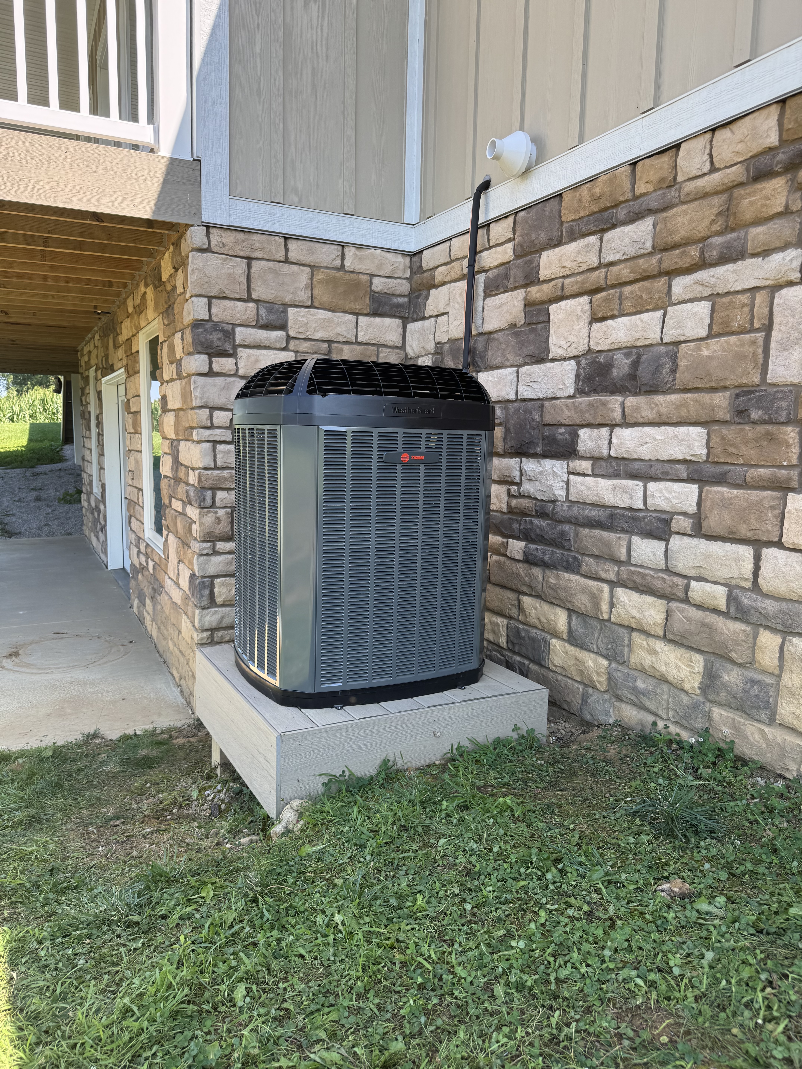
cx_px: 401
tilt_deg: -8.4
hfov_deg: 56.8
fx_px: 741
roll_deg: -0.5
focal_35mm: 24
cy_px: 534
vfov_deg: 71.6
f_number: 1.78
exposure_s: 1/723
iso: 80
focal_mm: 6.76
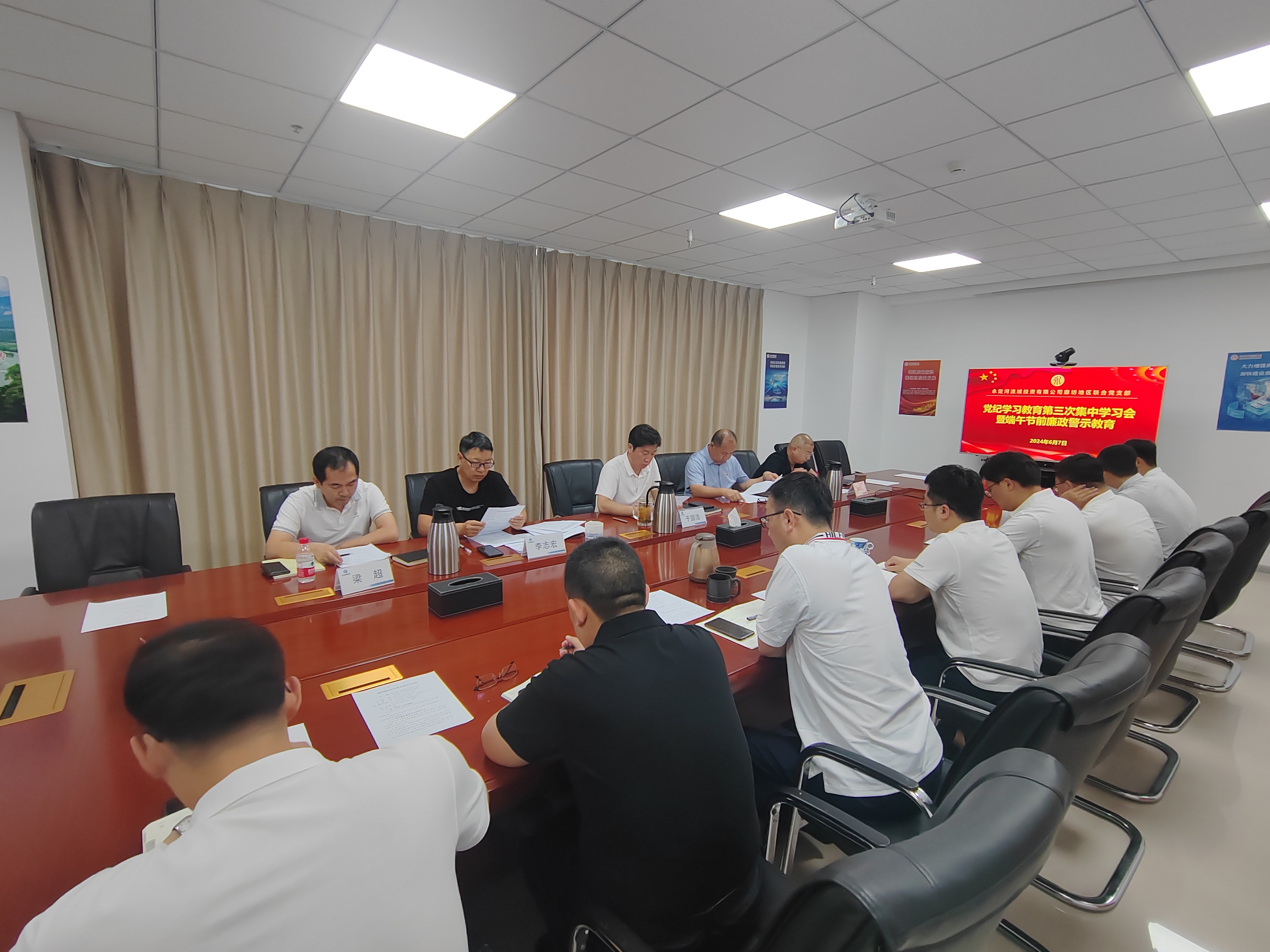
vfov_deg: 71.6
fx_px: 660
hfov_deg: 87.8
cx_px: 635
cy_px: 476
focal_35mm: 18
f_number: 2.2
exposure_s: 1/50
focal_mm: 2.16
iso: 250
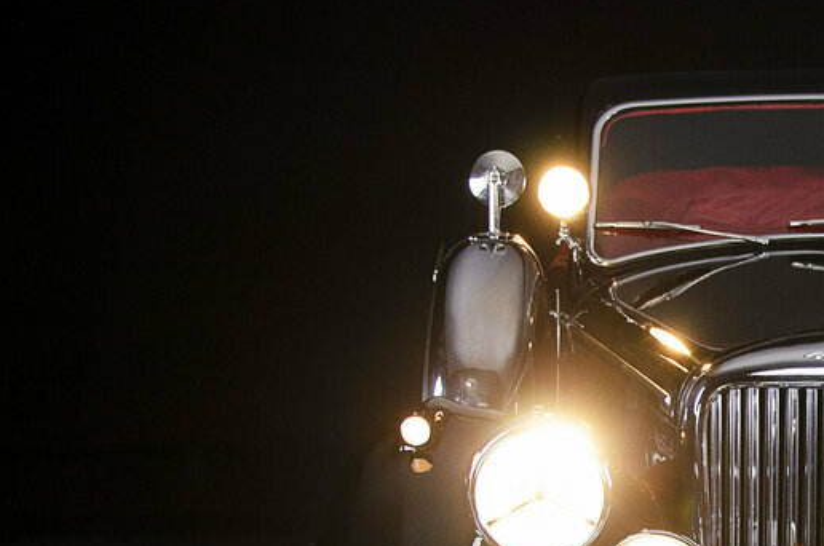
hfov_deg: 19.6
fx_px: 2311
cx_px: 842
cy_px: 513
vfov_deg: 13.3
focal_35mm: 101
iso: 200
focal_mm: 29
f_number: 4
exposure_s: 1/80
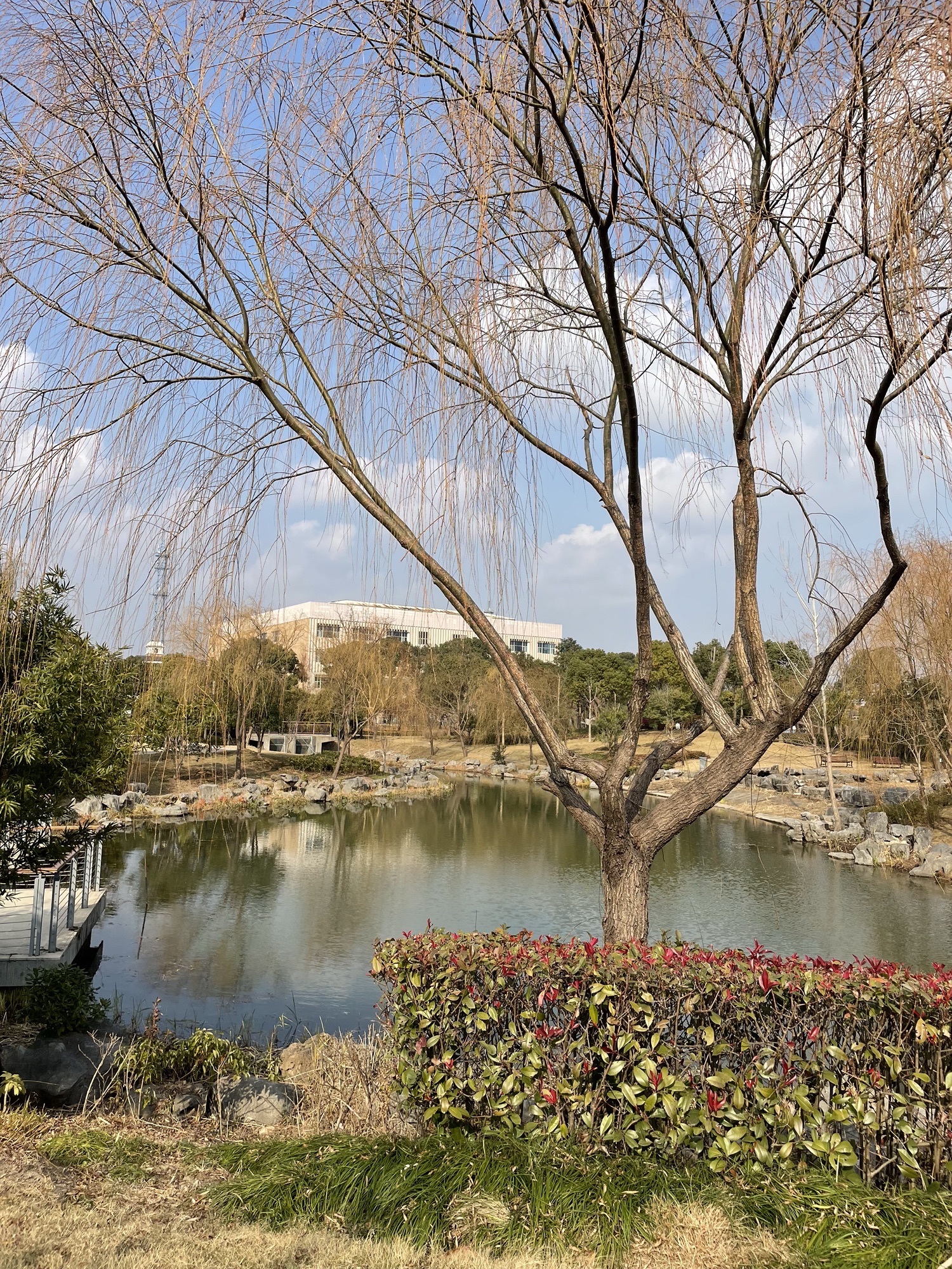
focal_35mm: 26
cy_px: 634
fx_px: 953
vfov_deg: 67.3
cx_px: 476
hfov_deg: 53.1
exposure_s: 1/3205
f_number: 1.6
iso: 32
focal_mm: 4.2
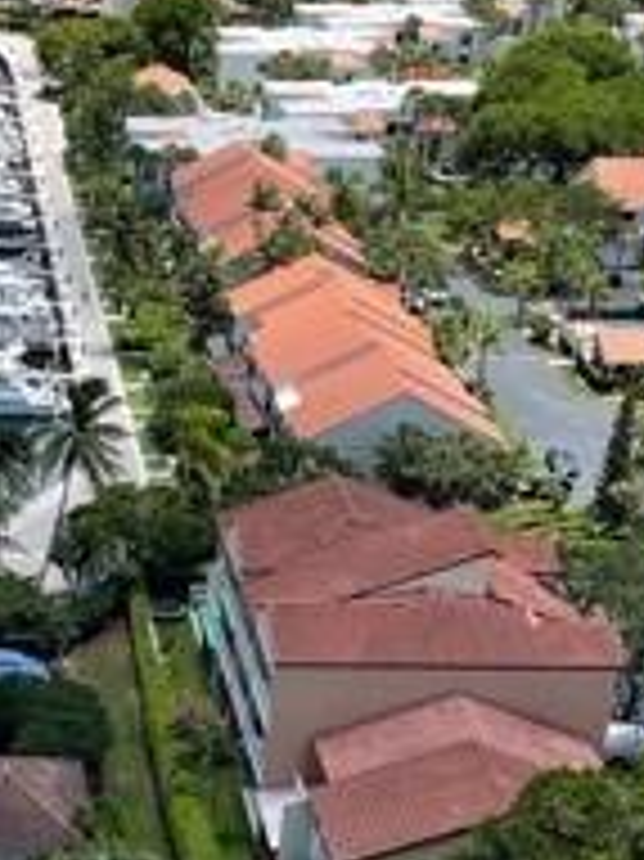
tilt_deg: -29.0
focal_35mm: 87
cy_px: 869
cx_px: -153
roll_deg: -0.3
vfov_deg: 21.7
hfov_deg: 16.2
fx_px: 2160
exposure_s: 1/1225
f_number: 1.6
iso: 32
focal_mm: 5.1
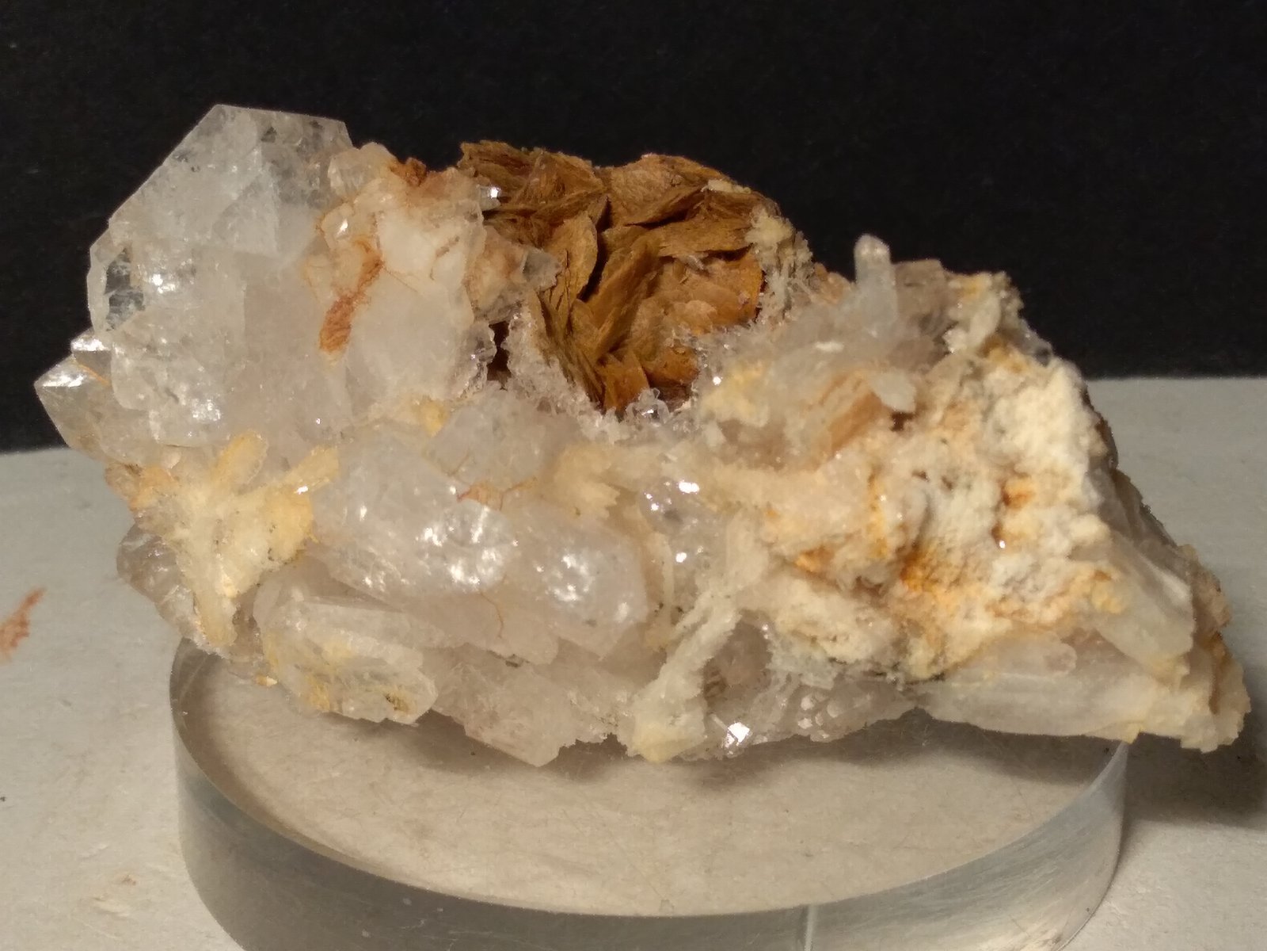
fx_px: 952
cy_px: 476
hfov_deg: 67.3
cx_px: 634
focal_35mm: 26
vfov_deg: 53.1
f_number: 2
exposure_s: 1/33.3
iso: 173
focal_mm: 3.54
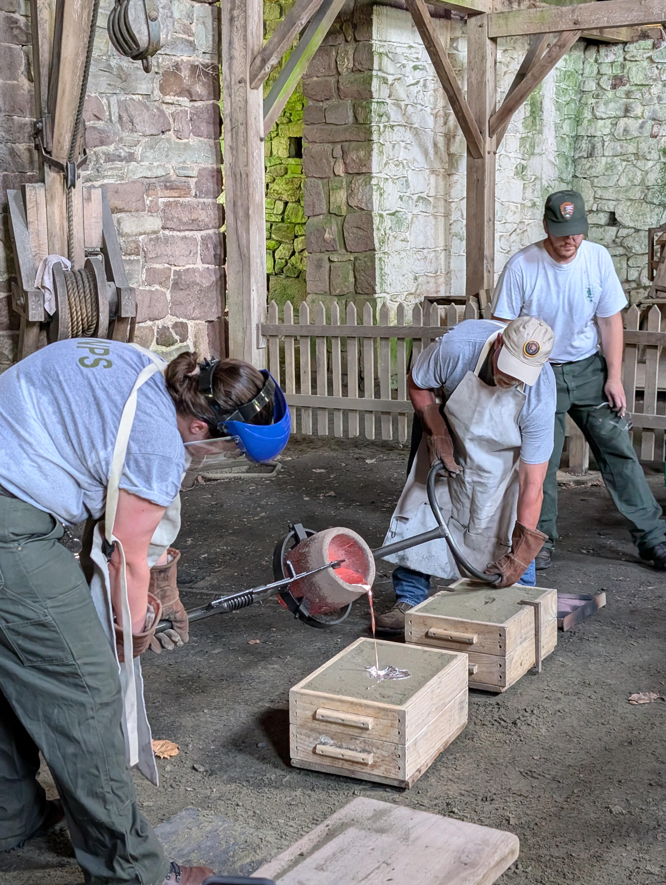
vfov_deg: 38.9
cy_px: 442
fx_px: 1254
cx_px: 333
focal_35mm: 49
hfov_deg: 29.7
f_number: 1.68
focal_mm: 6.9
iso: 614
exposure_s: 1/79.2
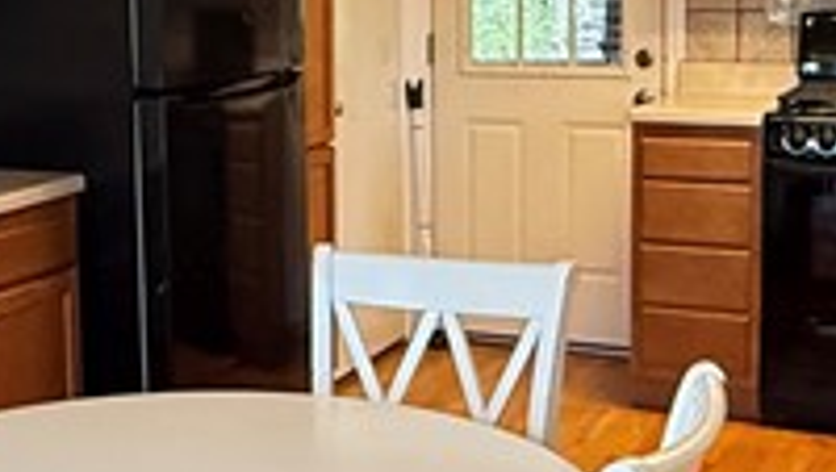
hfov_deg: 26.8
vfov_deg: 15.5
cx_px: 209
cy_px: 129
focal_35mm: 78
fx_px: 1731
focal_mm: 2.22
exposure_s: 1/60
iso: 640
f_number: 2.2
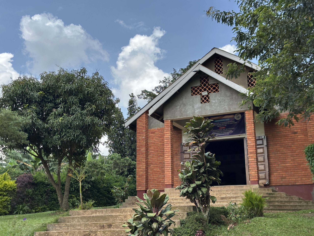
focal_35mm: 48
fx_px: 435
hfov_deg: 39.7
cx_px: 157
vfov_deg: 30.3
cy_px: 118
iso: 64
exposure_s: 1/2890
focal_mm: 6.86
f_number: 1.78
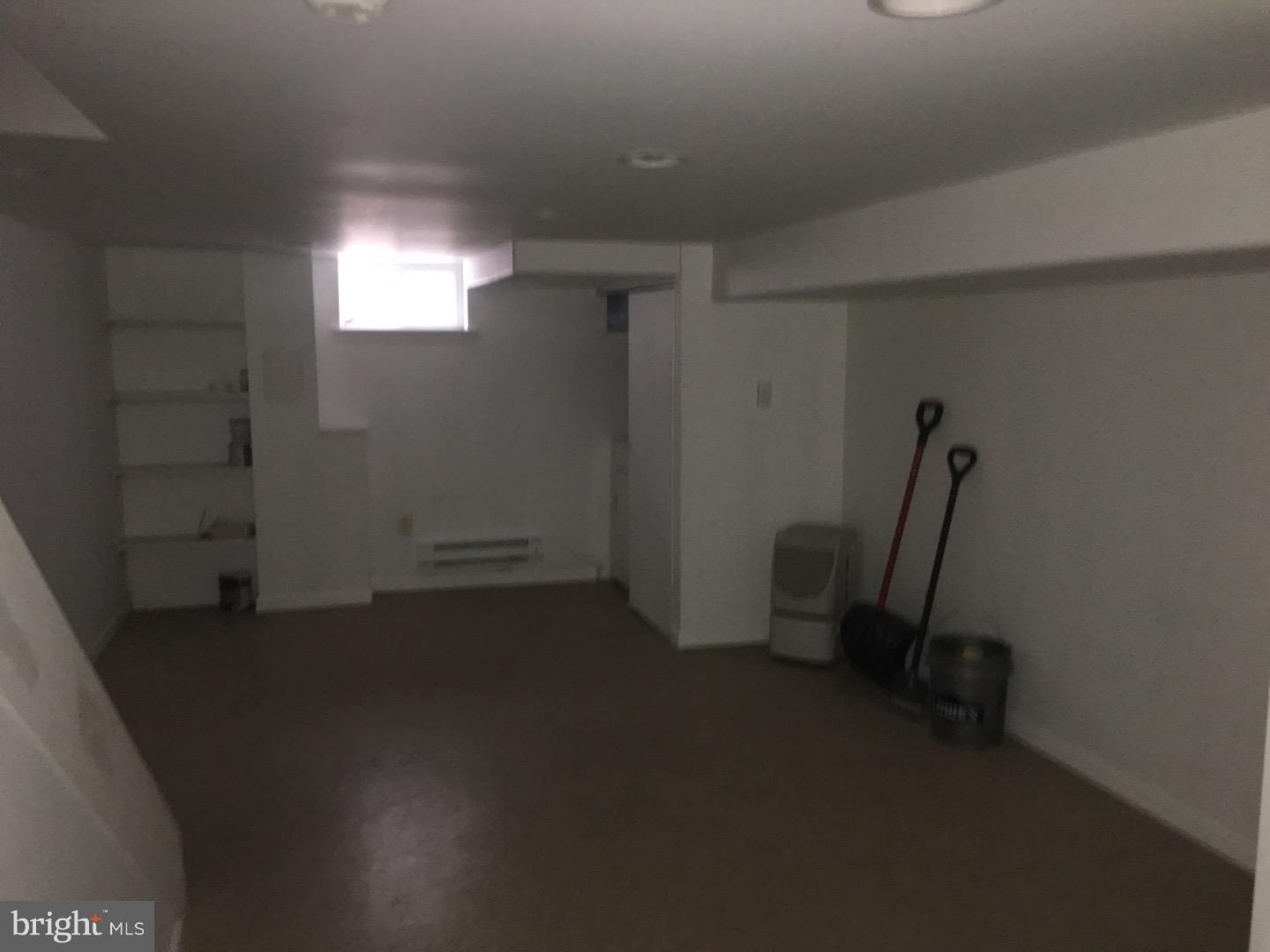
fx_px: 1064
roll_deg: -1.3
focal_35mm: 29
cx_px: 635
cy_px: 476
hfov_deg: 61.7
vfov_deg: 48.2
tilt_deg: -6.3
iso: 160
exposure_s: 1/16
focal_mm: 4.15
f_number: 2.2
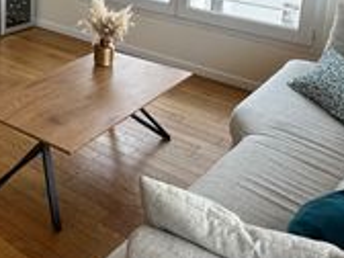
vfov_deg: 27.3
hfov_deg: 36.4
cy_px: -4
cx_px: 51
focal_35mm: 50
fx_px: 497
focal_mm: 2.22
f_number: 2.2
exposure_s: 1/190
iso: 40
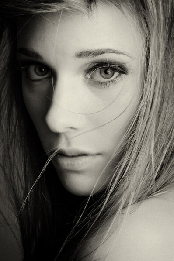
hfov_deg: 13.0
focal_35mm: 105
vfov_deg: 19.5
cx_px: 87
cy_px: 130
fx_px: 762
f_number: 25
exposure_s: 1/160
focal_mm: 105
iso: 100
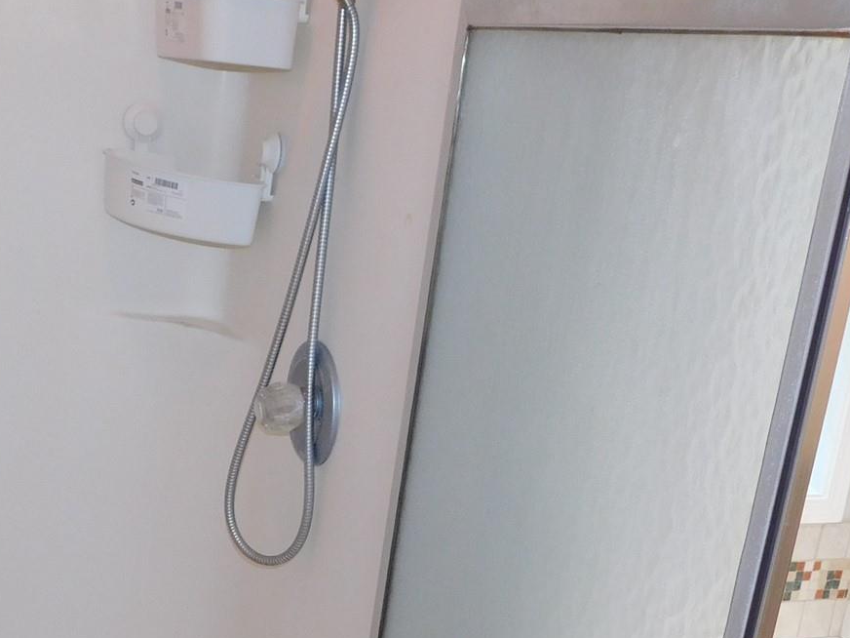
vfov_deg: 26.7
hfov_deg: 35.5
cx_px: 453
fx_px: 1326
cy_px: 463
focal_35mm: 54
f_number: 3
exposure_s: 1/30
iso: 200
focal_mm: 4
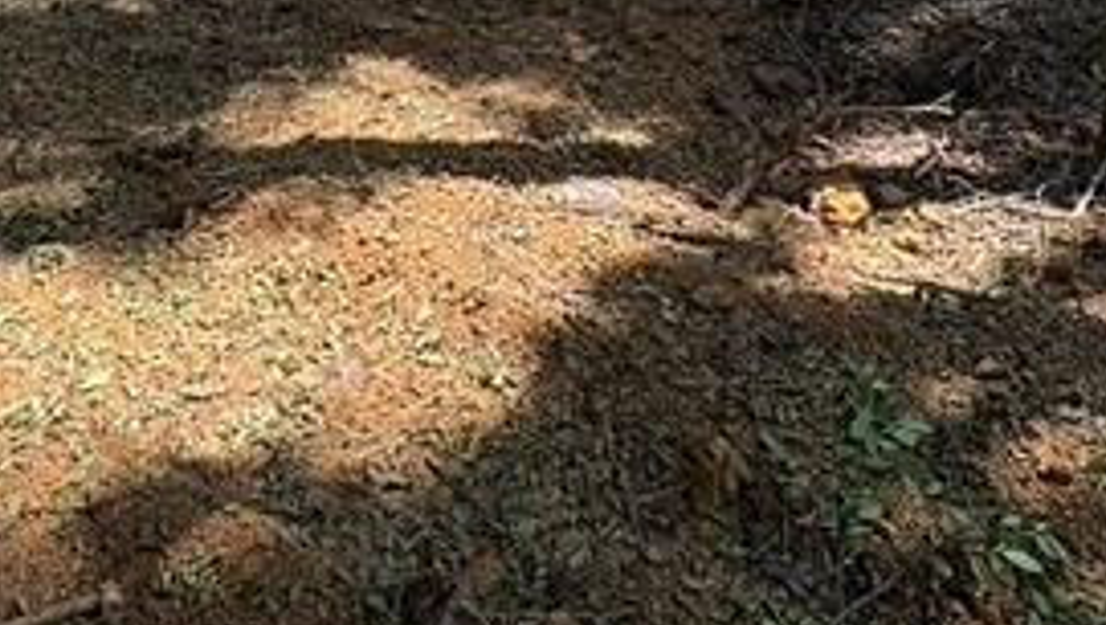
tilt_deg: +0.8
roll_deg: +3.4
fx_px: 1321
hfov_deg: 45.4
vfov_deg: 21.2
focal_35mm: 45
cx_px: 518
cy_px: -380
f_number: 2.2
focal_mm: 2.22
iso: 64
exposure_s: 1/515
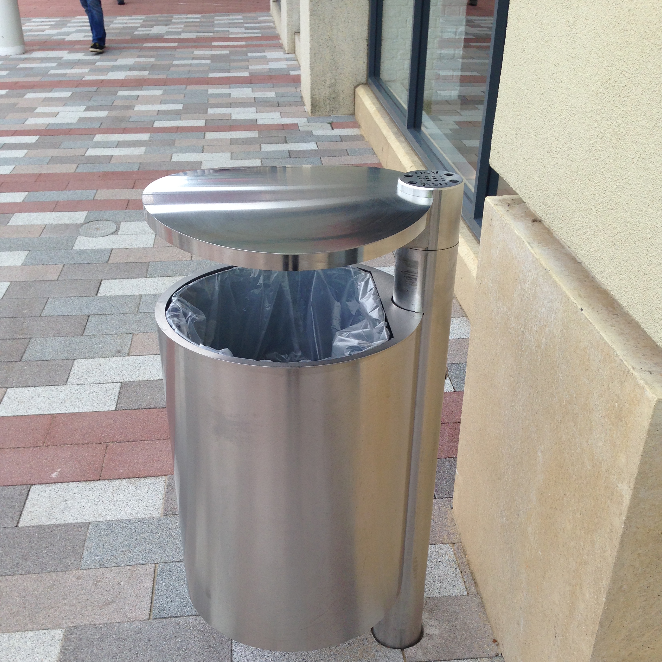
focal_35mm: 39
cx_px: 331
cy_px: 431
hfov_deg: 42.8
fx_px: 844
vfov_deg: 42.4
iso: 50
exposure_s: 1/274
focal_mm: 4.12
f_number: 2.4
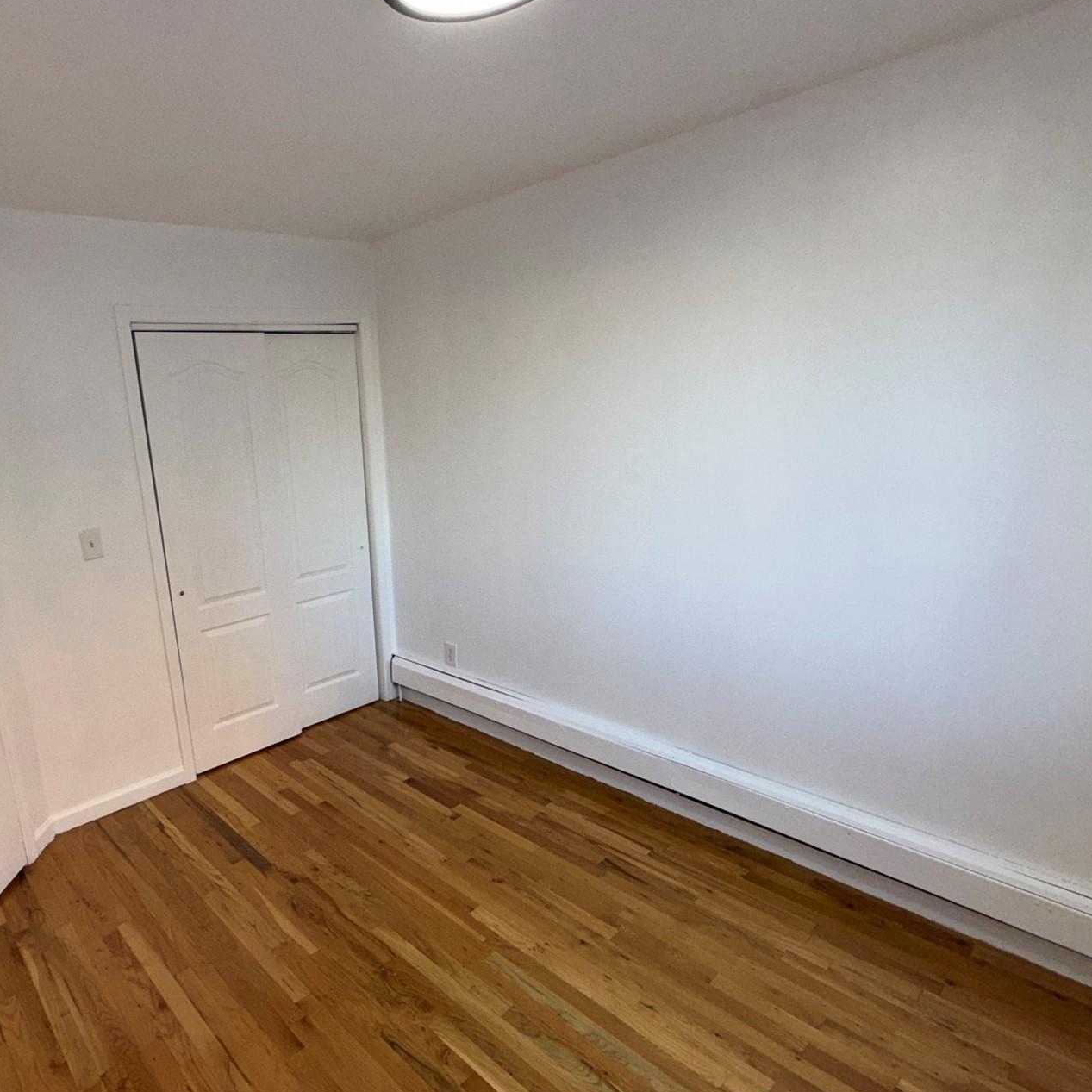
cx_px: 371
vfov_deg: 74.7
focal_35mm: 20
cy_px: 587
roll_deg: +3.7
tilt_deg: -14.0
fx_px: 714
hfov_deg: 72.7
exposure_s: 1/122
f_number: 2.2
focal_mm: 2.22
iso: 80
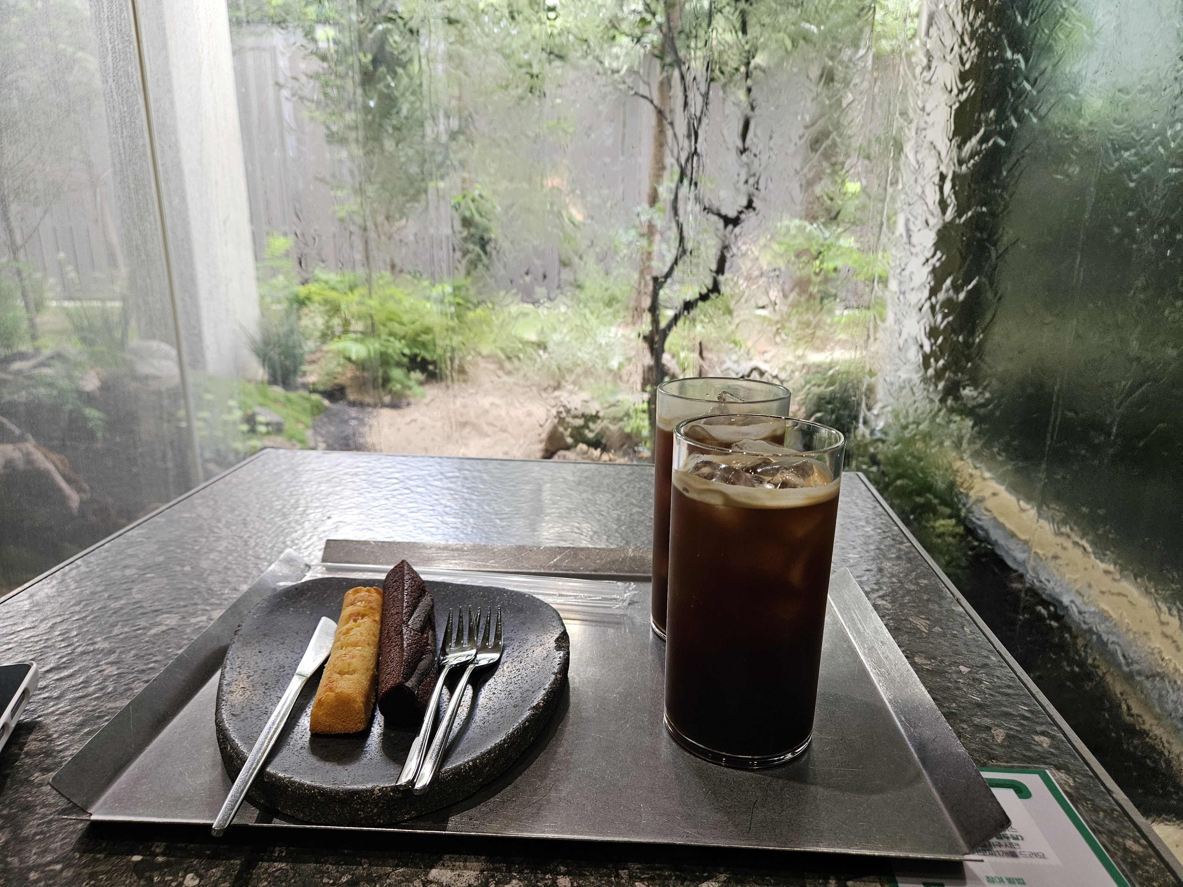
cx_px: 592
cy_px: 444
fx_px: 786
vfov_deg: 58.9
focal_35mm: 23
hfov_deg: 73.9
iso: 100
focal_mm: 5.4
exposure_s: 1/120
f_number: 1.8
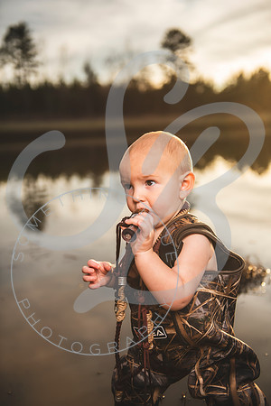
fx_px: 508
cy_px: 203
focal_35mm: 45
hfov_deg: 29.9
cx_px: 136
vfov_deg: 43.6
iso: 100
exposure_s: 1/1000
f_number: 2.8
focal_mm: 45
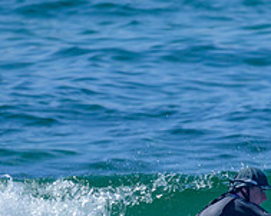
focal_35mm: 3228
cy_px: 252
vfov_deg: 0.5
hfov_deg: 0.6
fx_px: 25877
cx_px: 288
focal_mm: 1120
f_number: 9
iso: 640
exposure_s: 1/2000
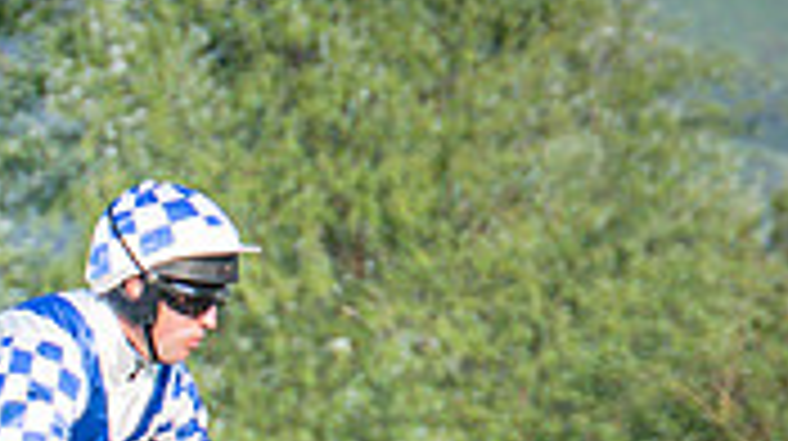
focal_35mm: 884
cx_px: -733
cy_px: 850
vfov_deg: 1.4
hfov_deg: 2.4
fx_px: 18451
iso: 400
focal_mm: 98
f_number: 4
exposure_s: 1/2000
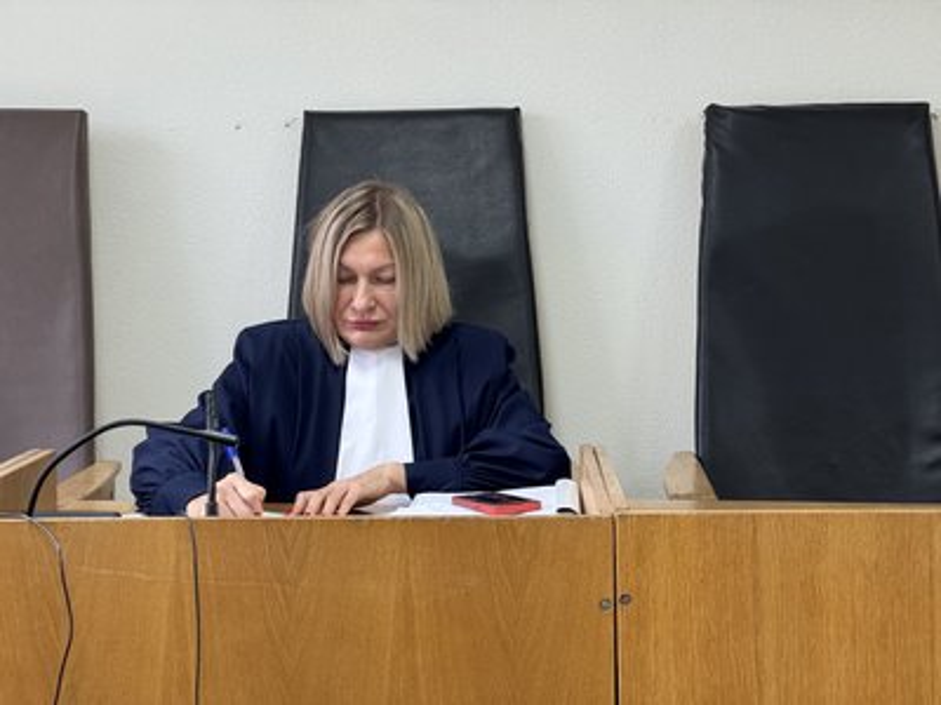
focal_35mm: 77
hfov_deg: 25.3
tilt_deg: -2.4
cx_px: 470
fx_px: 2093
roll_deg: +0.1
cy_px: 352
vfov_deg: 19.1
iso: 160
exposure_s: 1/50
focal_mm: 9
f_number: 2.8
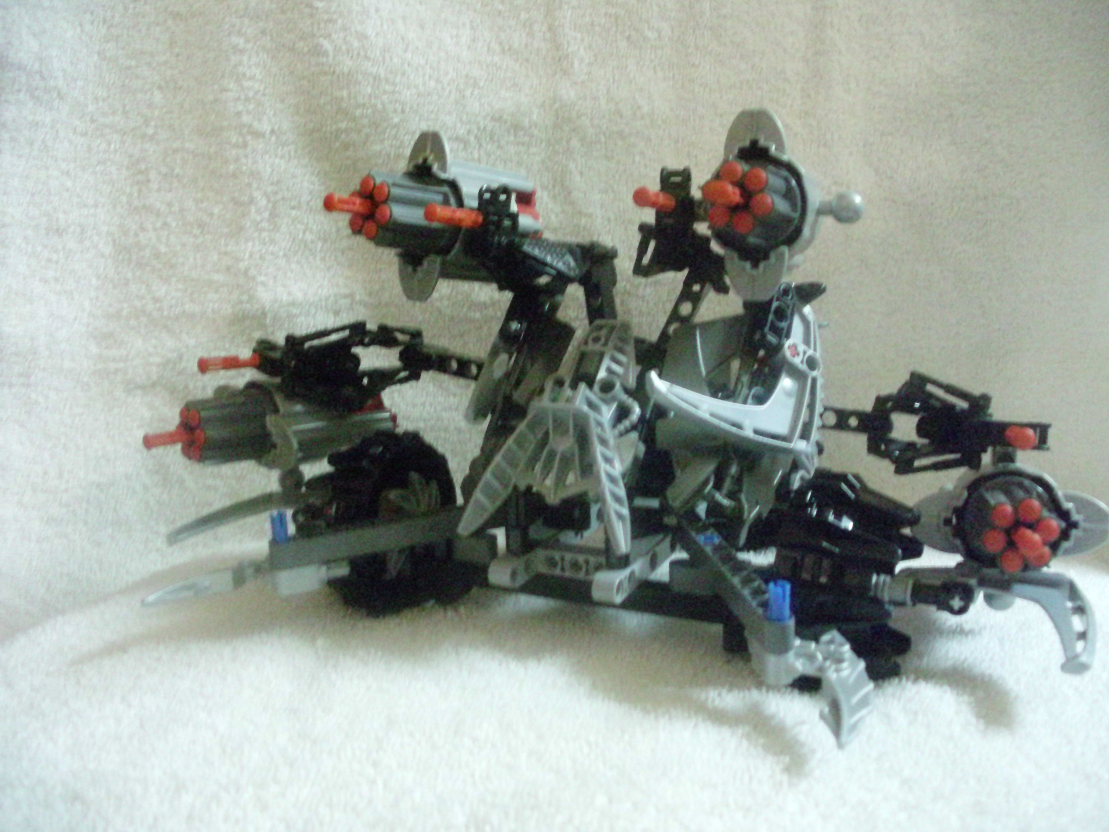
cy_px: 416
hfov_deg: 49.0
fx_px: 1217
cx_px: 554
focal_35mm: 38
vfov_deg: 37.7
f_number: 3.1
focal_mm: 6.3
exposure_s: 1/13
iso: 1600
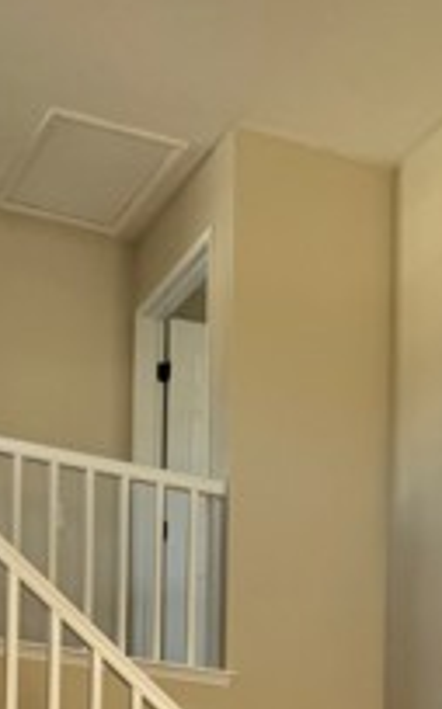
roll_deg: -0.7
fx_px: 1546
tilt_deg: +2.8
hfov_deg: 16.3
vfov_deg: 22.6
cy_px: 966
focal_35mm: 80
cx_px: 188
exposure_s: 1/121
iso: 80
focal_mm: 6.76
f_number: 1.78
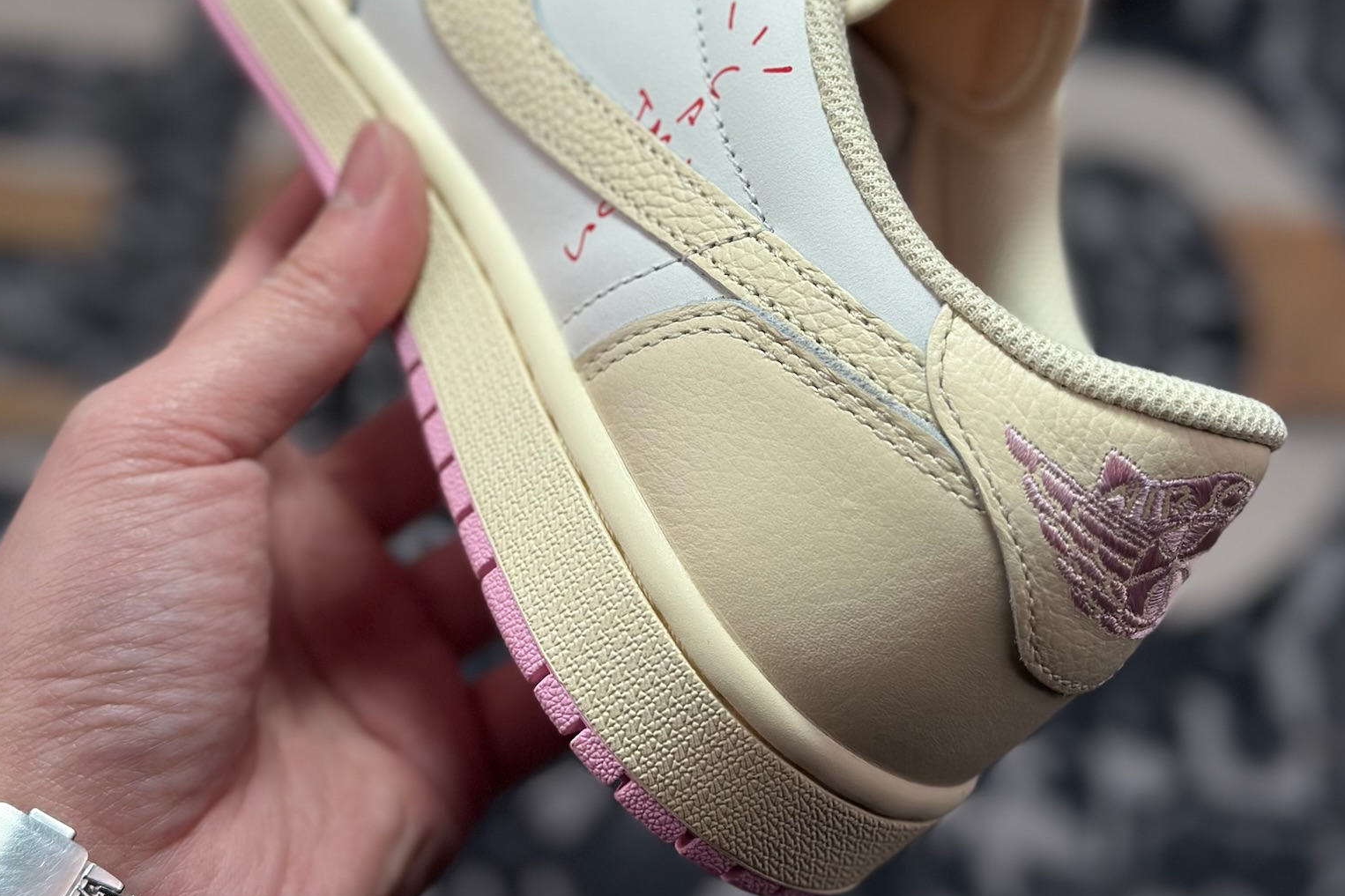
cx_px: 672
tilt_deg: -60.1
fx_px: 2503
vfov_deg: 20.1
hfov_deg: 30.1
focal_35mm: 67
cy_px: 189
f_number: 1.78
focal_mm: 6.86
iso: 80
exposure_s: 1/1992
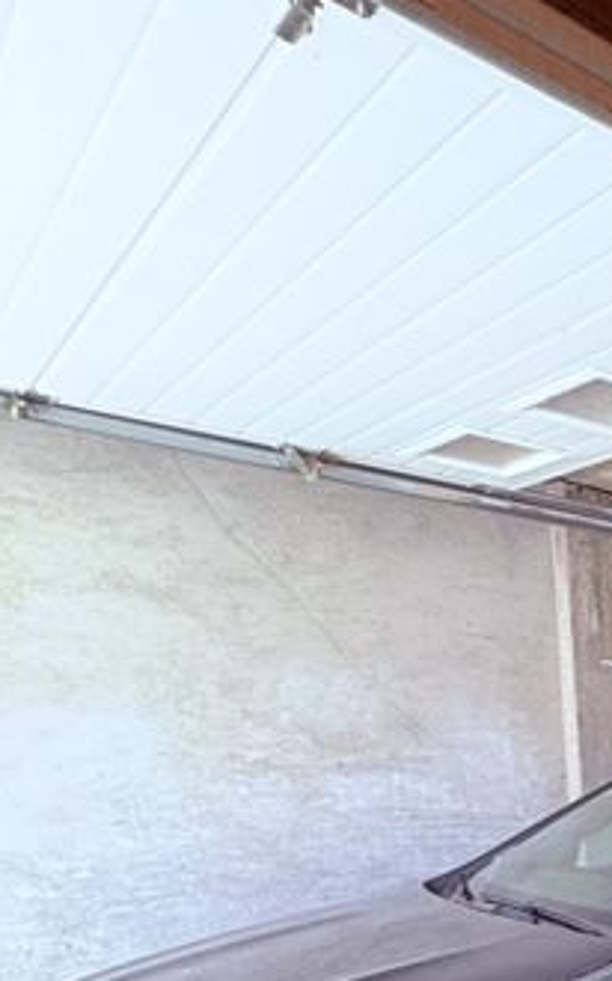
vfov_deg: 48.9
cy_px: 862
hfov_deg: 22.3
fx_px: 962
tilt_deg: -6.8
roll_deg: -0.4
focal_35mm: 36
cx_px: 1084
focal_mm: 2.22
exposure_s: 1/50
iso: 500
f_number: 2.2
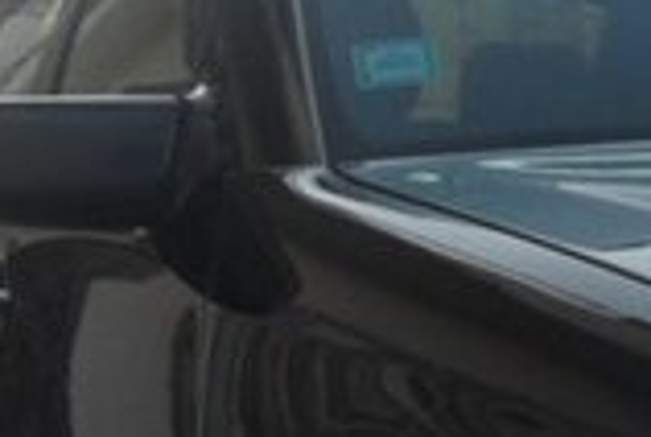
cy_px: 423
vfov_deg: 11.7
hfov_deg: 15.4
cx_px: 1121
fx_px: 2120
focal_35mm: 117
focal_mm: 4.9
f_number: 3.5
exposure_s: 1/90
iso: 80
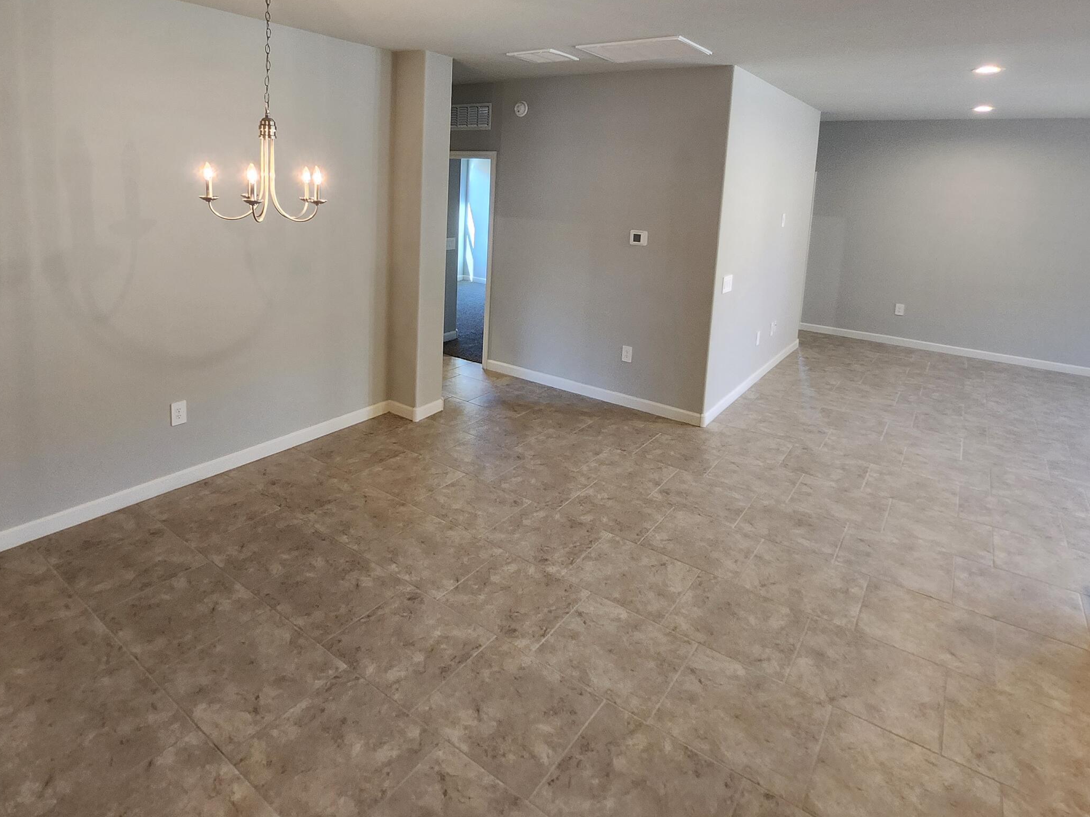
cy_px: 261
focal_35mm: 19
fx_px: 598
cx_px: 502
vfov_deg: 66.5
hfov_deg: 84.5
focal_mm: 1.7
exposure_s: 1/60
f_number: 2.2
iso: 250
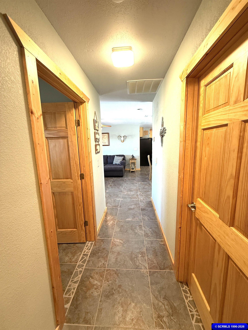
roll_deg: +1.1
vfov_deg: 102.1
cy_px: 165
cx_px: 124
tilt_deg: -8.2
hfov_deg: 85.7
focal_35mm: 14
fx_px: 134
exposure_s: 1/60
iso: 250
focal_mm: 2.22
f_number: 2.2
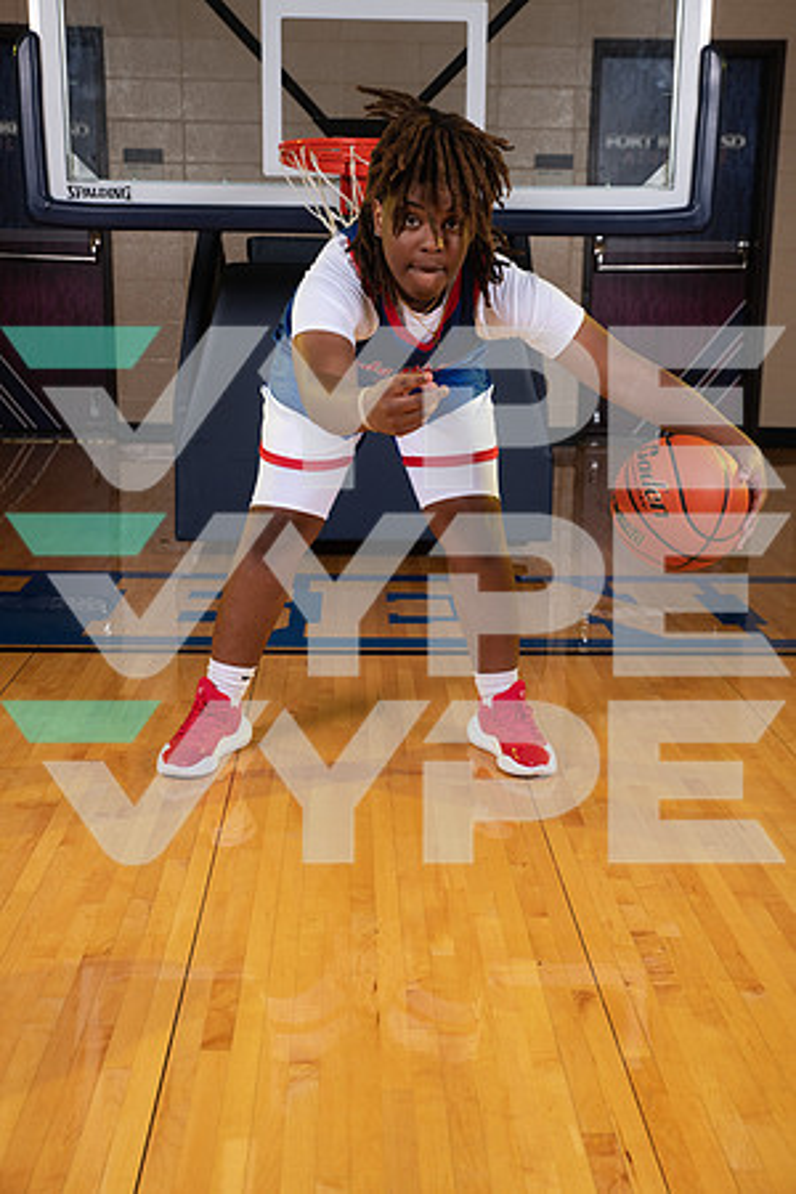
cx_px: 398
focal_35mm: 44
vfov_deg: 44.5
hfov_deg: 30.5
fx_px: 1459
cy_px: 597
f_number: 7.1
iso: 320
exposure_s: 1/320
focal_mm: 44
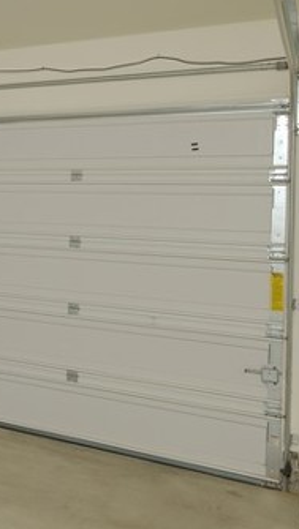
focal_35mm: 48
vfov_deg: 42.5
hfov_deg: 18.8
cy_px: 197
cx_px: -252
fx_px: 675
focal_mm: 10
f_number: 4
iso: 320
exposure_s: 1/60
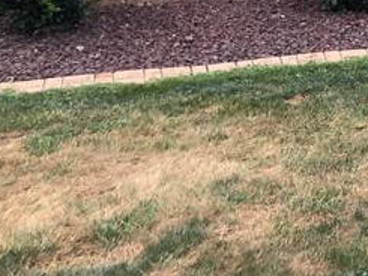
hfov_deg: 14.3
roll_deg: -1.0
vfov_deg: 11.9
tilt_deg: -1.7
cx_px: 712
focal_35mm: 117
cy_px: -177
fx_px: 1244
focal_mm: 3.99
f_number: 1.8
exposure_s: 1/564
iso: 20
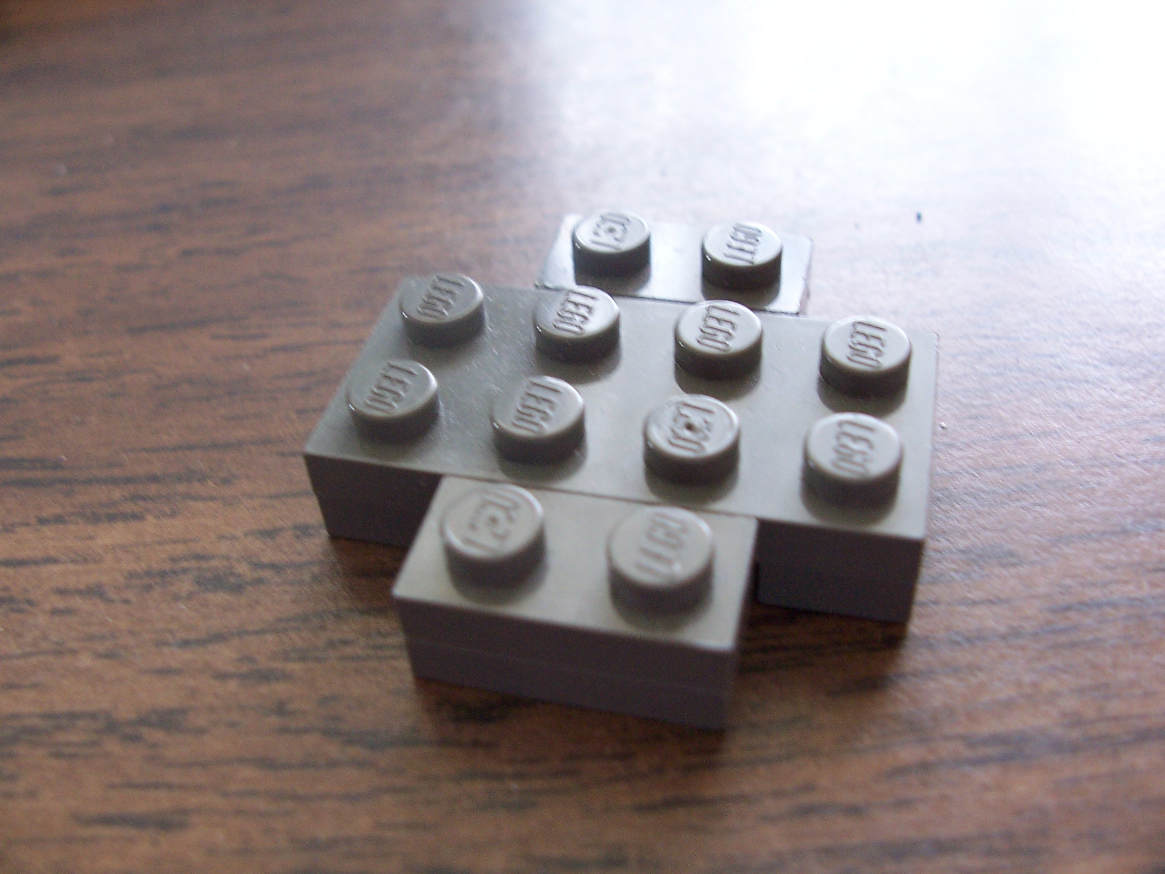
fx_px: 1178
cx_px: 582
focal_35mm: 35
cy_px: 437
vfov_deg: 40.7
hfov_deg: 52.6
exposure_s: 1/20
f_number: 2.8
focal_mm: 6
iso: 140
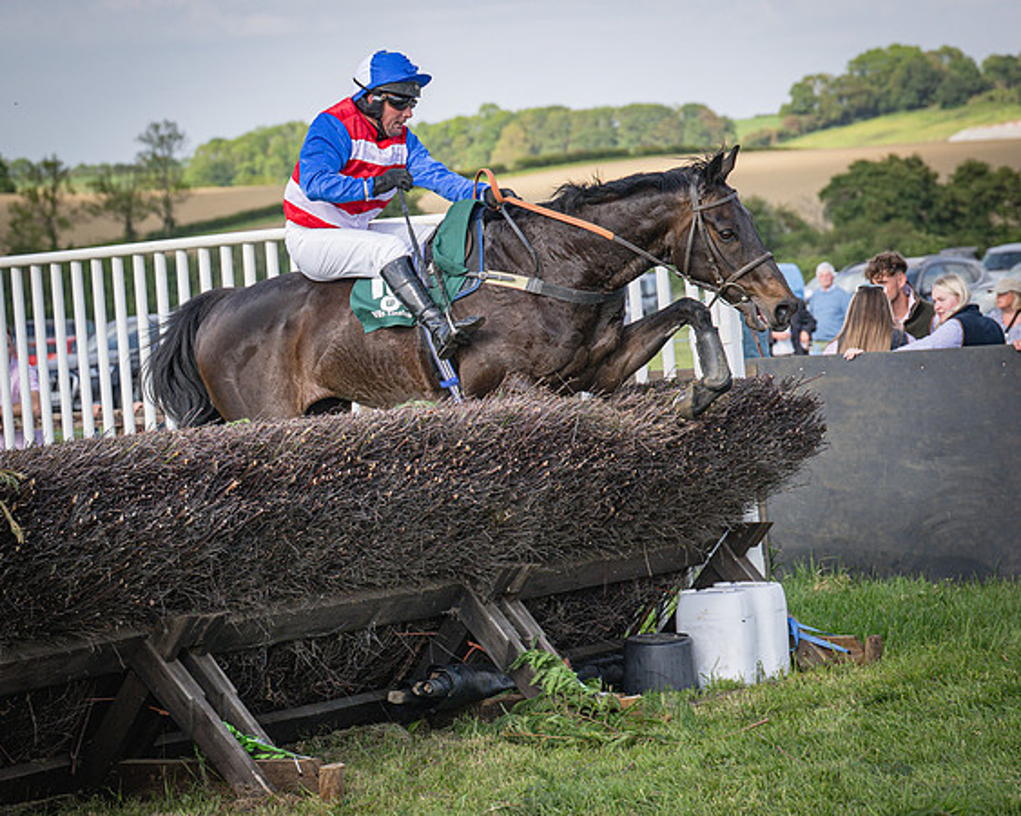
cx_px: 408
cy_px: 422
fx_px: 3706
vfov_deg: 12.6
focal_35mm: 123
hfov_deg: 15.7
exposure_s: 1/1600
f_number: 3.5
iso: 200
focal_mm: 70
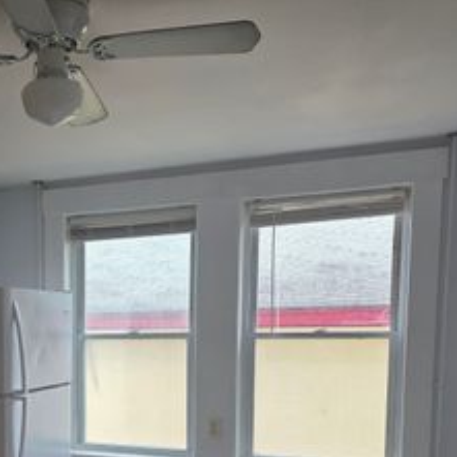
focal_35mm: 46
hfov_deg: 34.6
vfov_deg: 35.3
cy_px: 384
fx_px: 687
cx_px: 41
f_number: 1.7
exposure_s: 1/180
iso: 50
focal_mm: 6.3
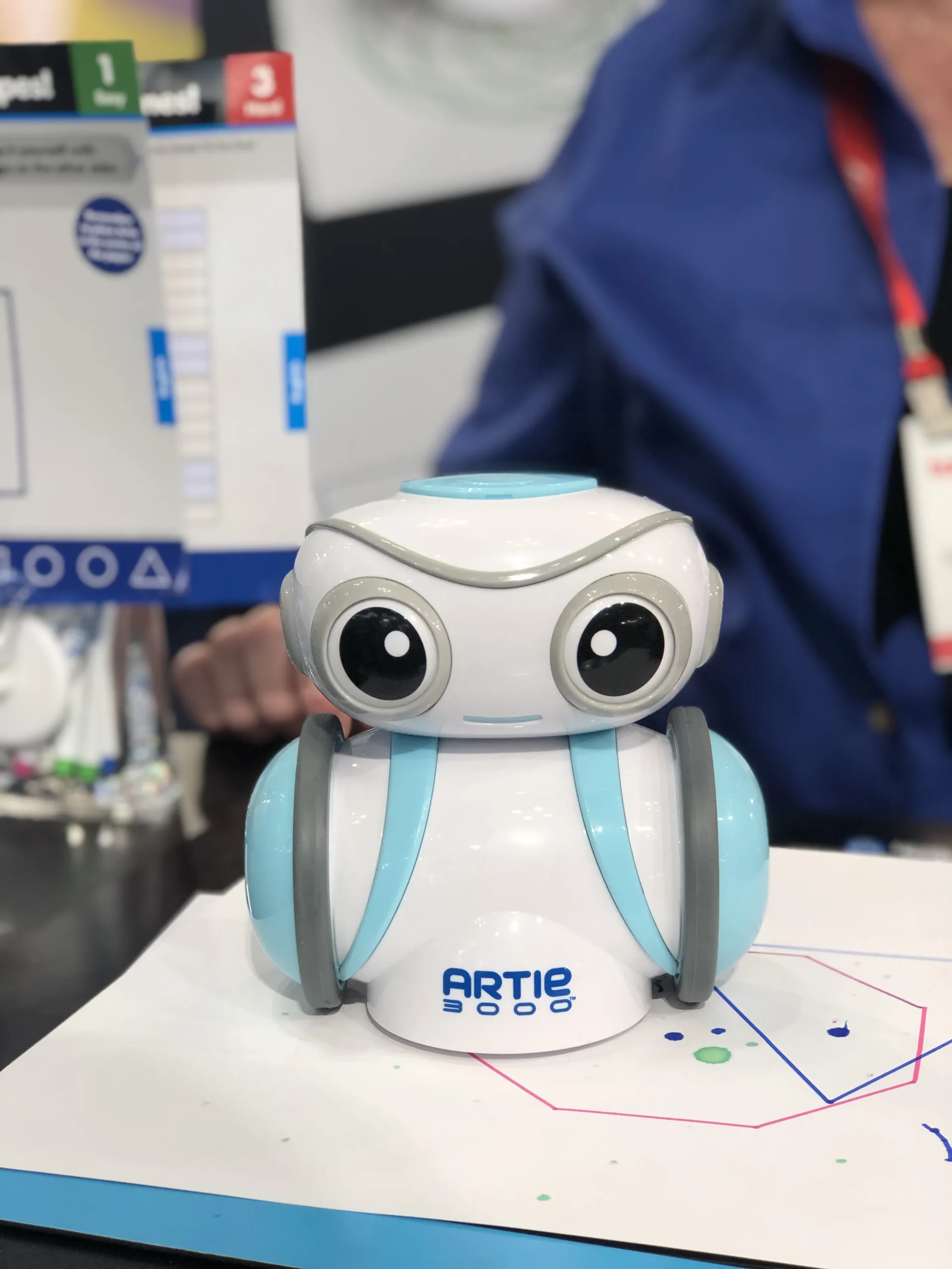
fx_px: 2090
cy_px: 634
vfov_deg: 33.8
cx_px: 476
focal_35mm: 57
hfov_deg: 25.7
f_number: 2.8
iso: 25
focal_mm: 6.6
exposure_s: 1/40
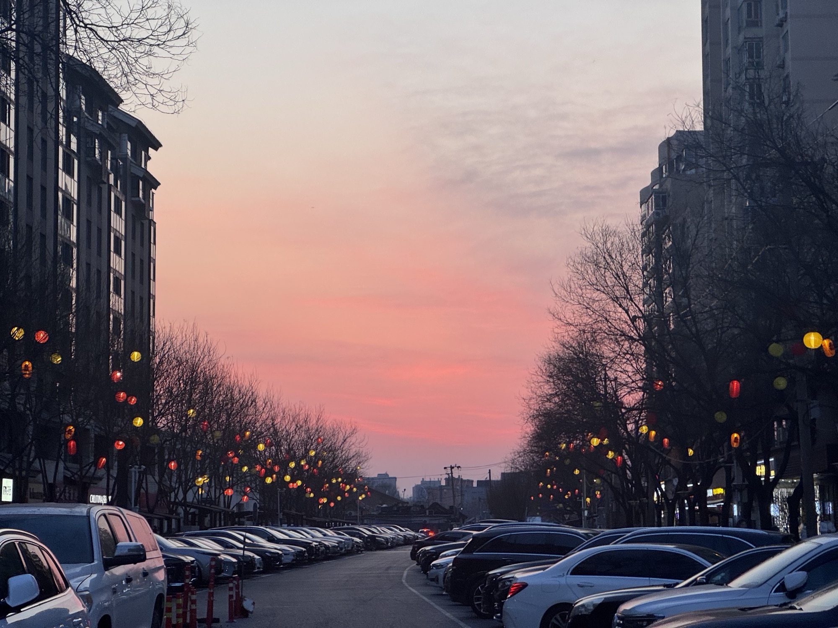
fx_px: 1864
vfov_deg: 19.1
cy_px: 314
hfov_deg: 25.3
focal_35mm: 77
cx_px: 419
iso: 64
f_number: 2.8
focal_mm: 9
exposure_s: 1/100
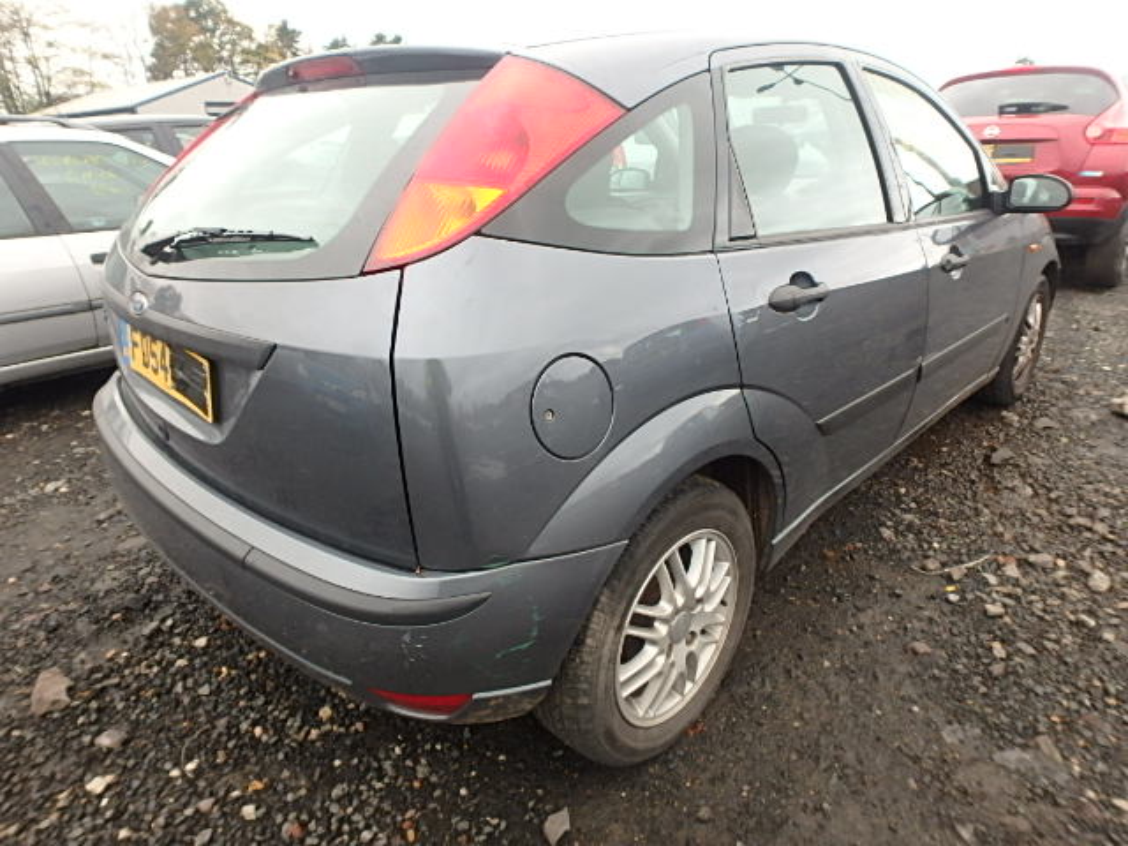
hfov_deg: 79.0
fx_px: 684
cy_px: 423
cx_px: 564
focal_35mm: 21
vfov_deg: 63.4
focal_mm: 3.7
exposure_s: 1/60
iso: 200
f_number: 3.5
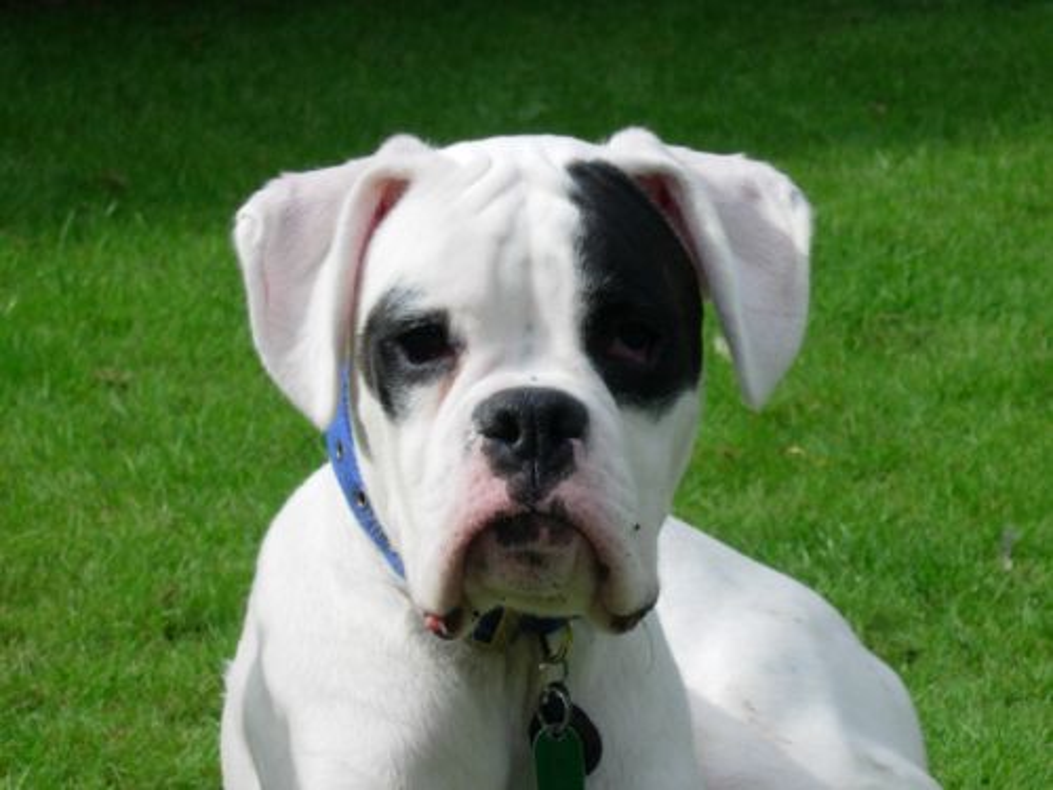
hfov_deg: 17.4
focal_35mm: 113
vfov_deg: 13.1
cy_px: 395
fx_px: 3437
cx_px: 526
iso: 64
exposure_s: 1/483
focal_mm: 23.4
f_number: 4.9
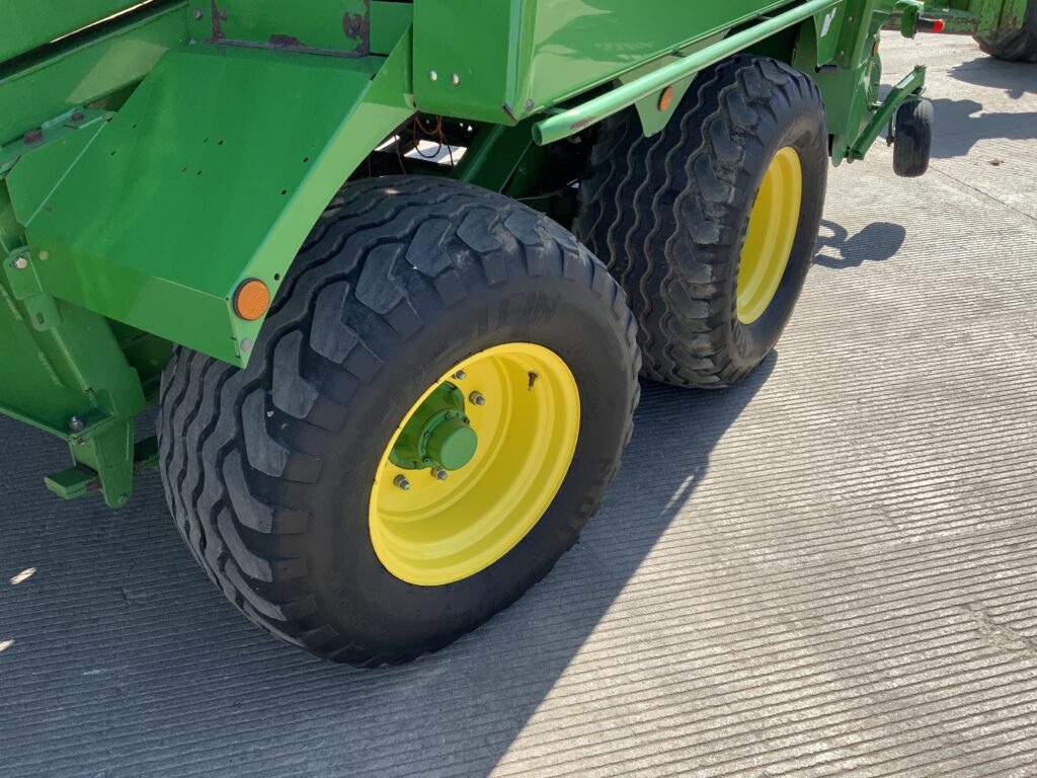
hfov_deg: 61.7
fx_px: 869
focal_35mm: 29
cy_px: 389
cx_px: 518
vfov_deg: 48.2
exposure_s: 1/804
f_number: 1.8
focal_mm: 3
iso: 16
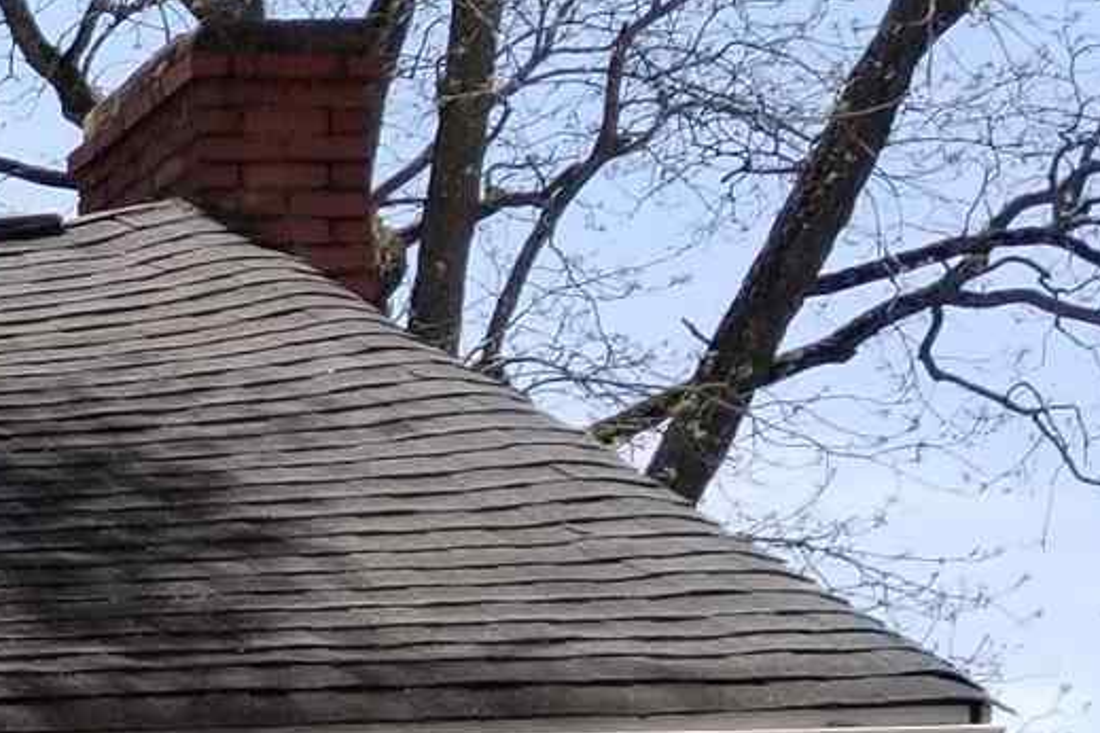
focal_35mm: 160
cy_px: 1163
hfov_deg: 10.2
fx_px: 4889
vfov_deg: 8.4
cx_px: -1961
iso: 50
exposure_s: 1/1960
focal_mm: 4.3
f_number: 1.7
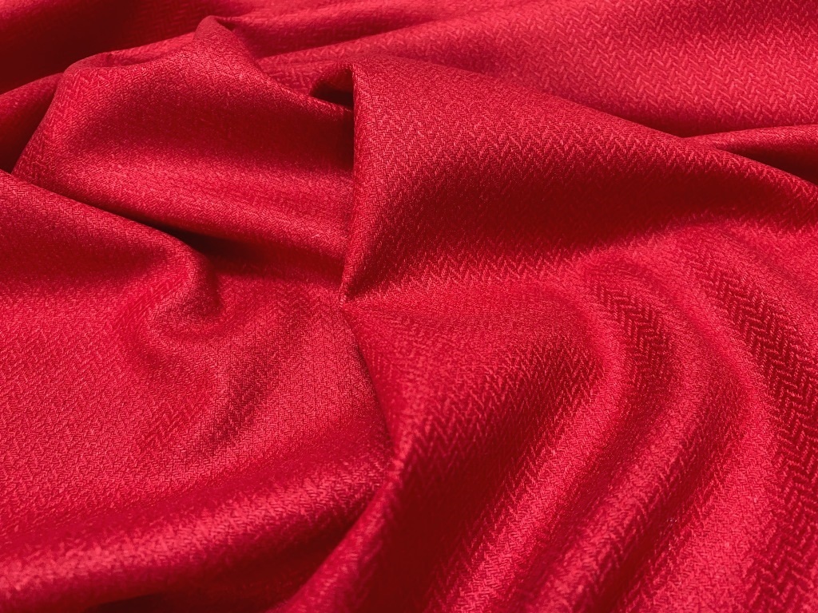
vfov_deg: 58.9
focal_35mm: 23
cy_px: 306
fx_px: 544
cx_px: 409
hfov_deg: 73.9
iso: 400
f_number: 3
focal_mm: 4
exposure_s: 1/25
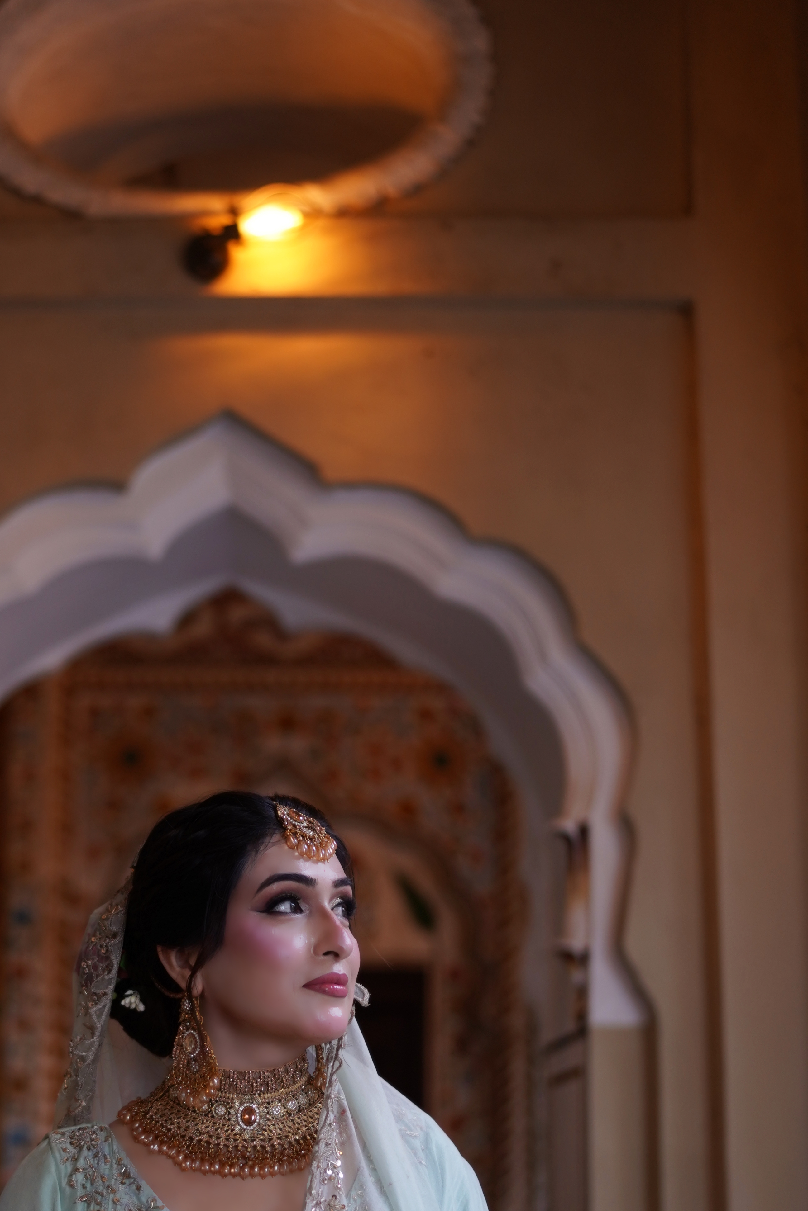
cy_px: 931
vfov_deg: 35.9
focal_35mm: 54
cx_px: 205
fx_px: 1818
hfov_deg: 24.8
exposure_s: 1/125
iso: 250
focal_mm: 35
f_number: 1.4
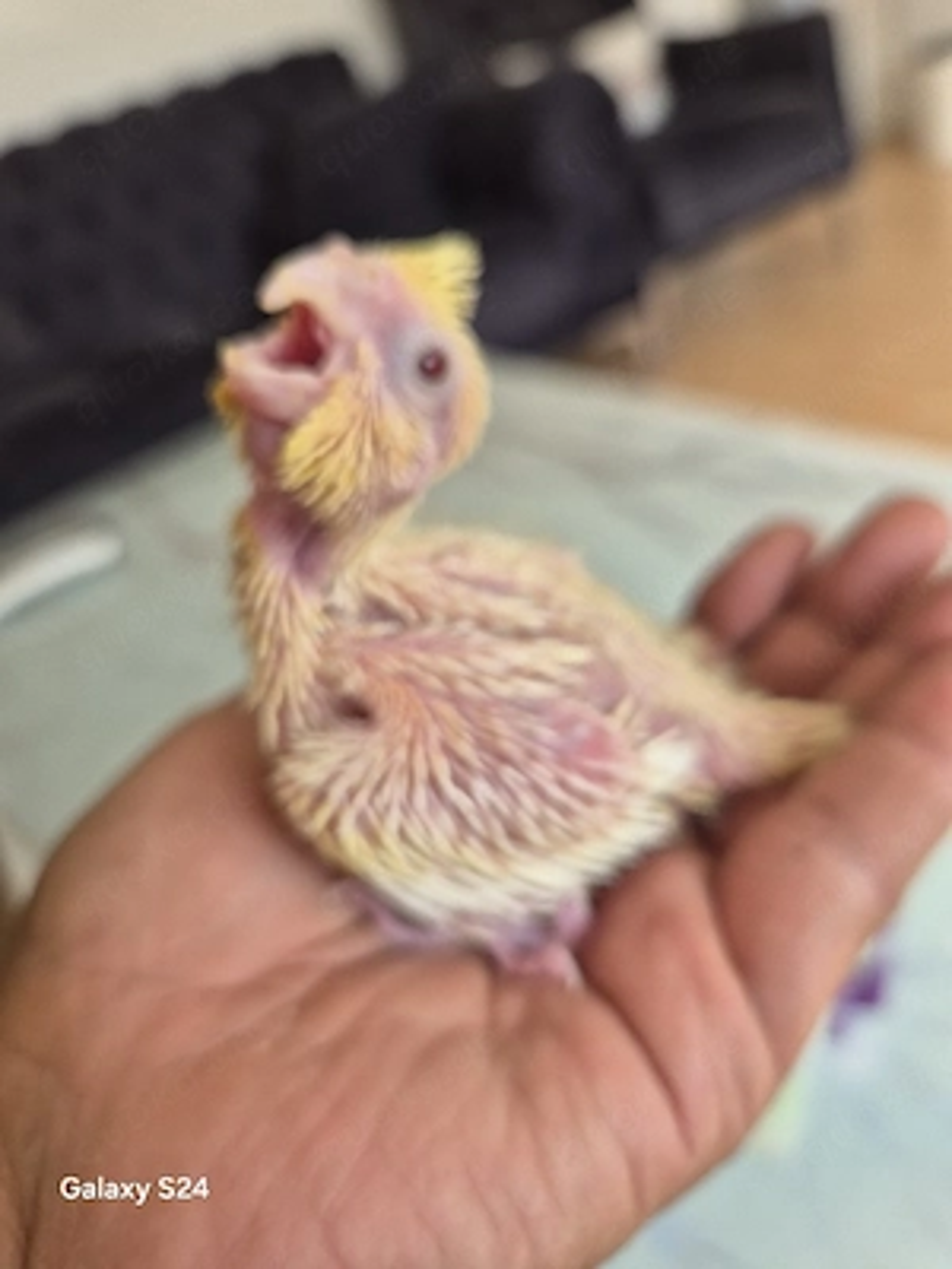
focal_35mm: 23
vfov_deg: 73.9
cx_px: 476
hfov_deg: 58.9
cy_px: 634
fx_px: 843
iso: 64
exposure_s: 1/120
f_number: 1.8
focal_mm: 5.4
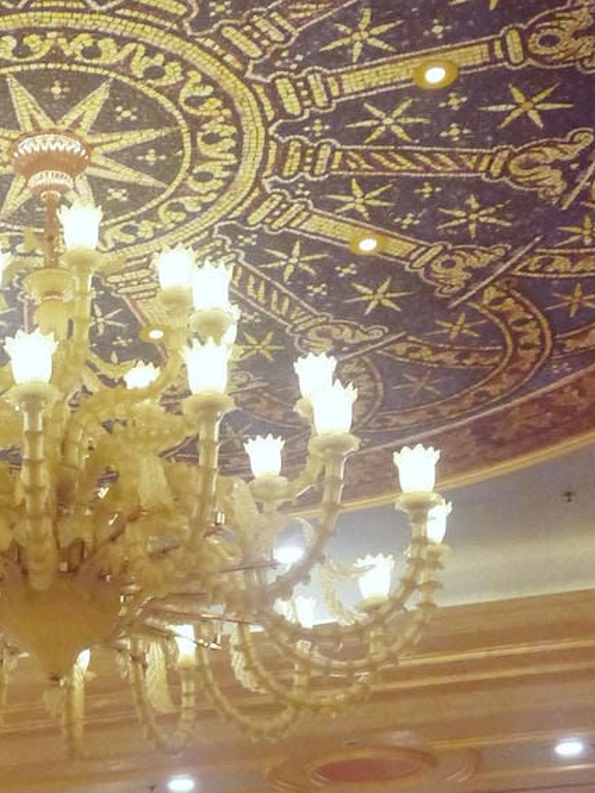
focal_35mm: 79
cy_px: 961
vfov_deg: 22.7
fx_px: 1811
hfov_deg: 18.4
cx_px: 76
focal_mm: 14
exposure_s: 1/60
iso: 1600
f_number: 3.5
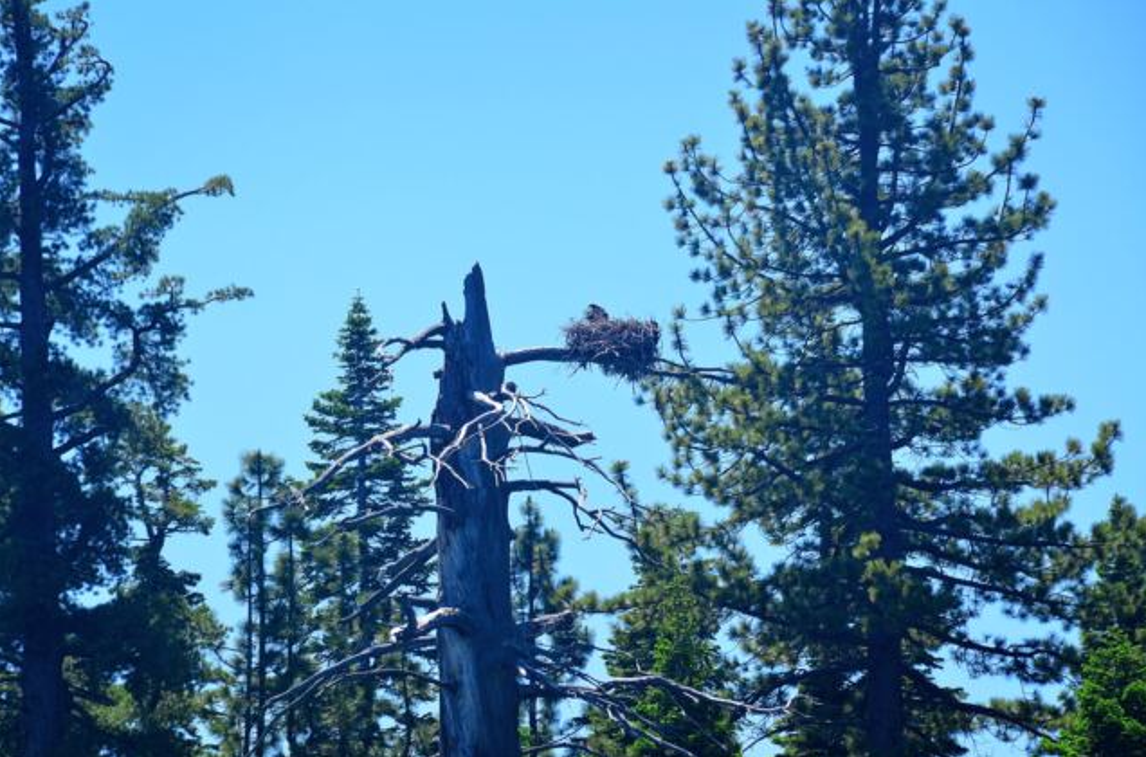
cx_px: 573
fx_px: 9585
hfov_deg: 6.8
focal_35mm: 302
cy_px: 379
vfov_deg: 4.5
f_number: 13
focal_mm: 200
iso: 200
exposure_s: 1/200
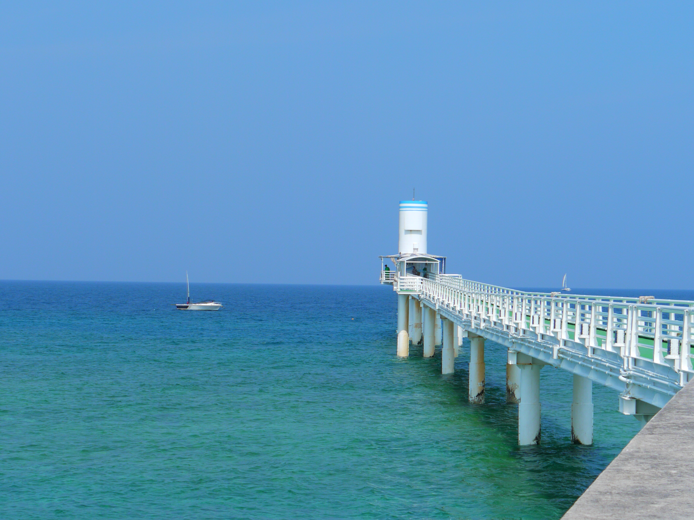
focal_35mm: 82
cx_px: 347
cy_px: 260
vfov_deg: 18.0
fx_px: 1644
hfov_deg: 23.8
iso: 100
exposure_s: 1/500
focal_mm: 29
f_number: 9
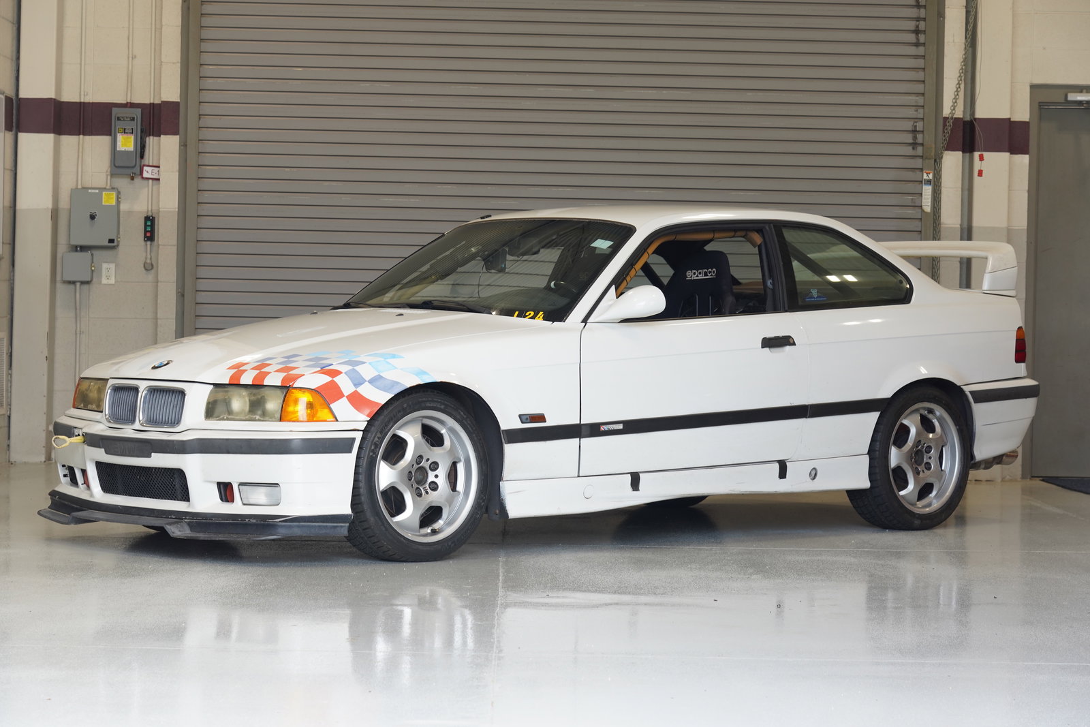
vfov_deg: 15.4
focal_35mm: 89
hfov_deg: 22.9
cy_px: 364
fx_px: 2695
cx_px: 545
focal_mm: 89
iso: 640
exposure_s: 1/100
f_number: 7.1
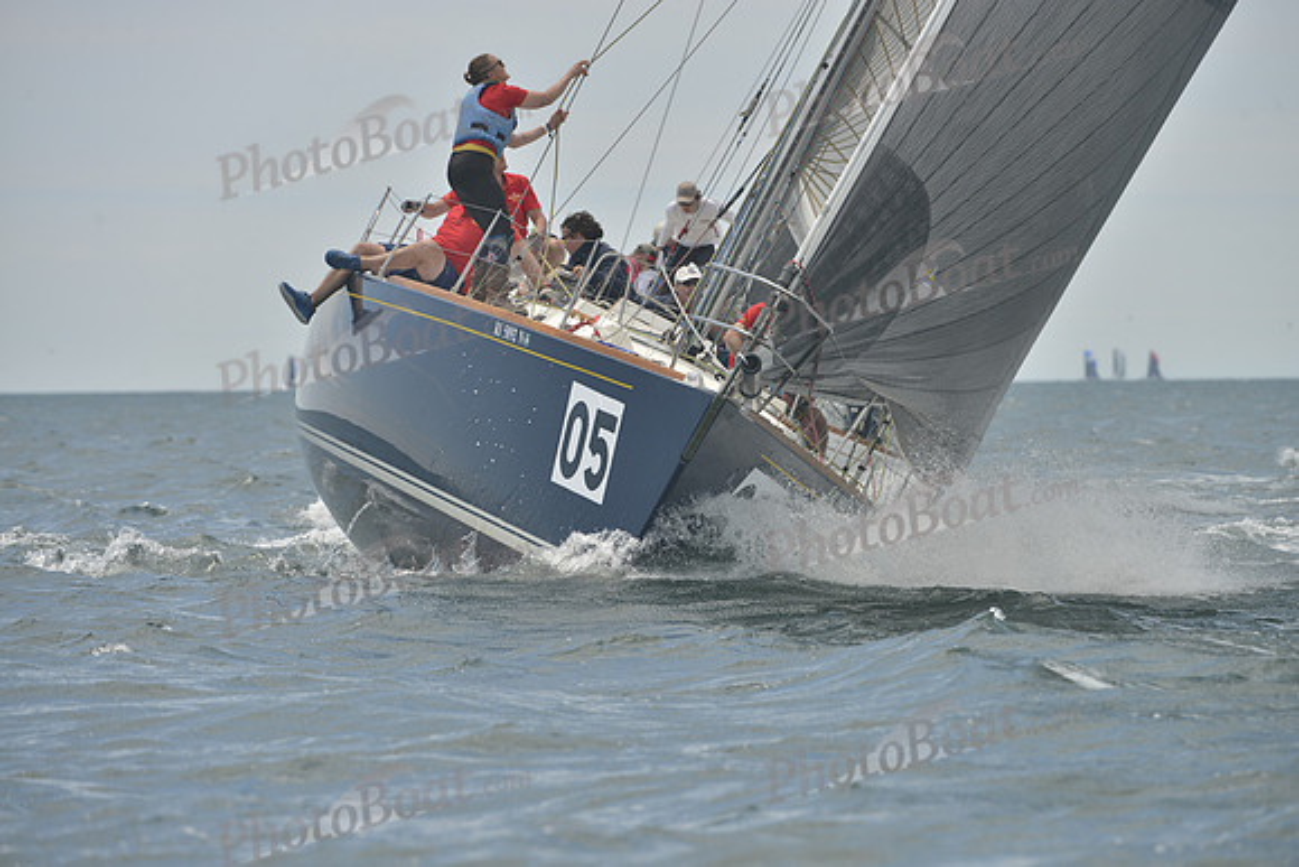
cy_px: 434
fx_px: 8662
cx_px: 650
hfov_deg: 8.6
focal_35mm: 240
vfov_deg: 5.7
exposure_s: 1/1000
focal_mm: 240
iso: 280
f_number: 7.1
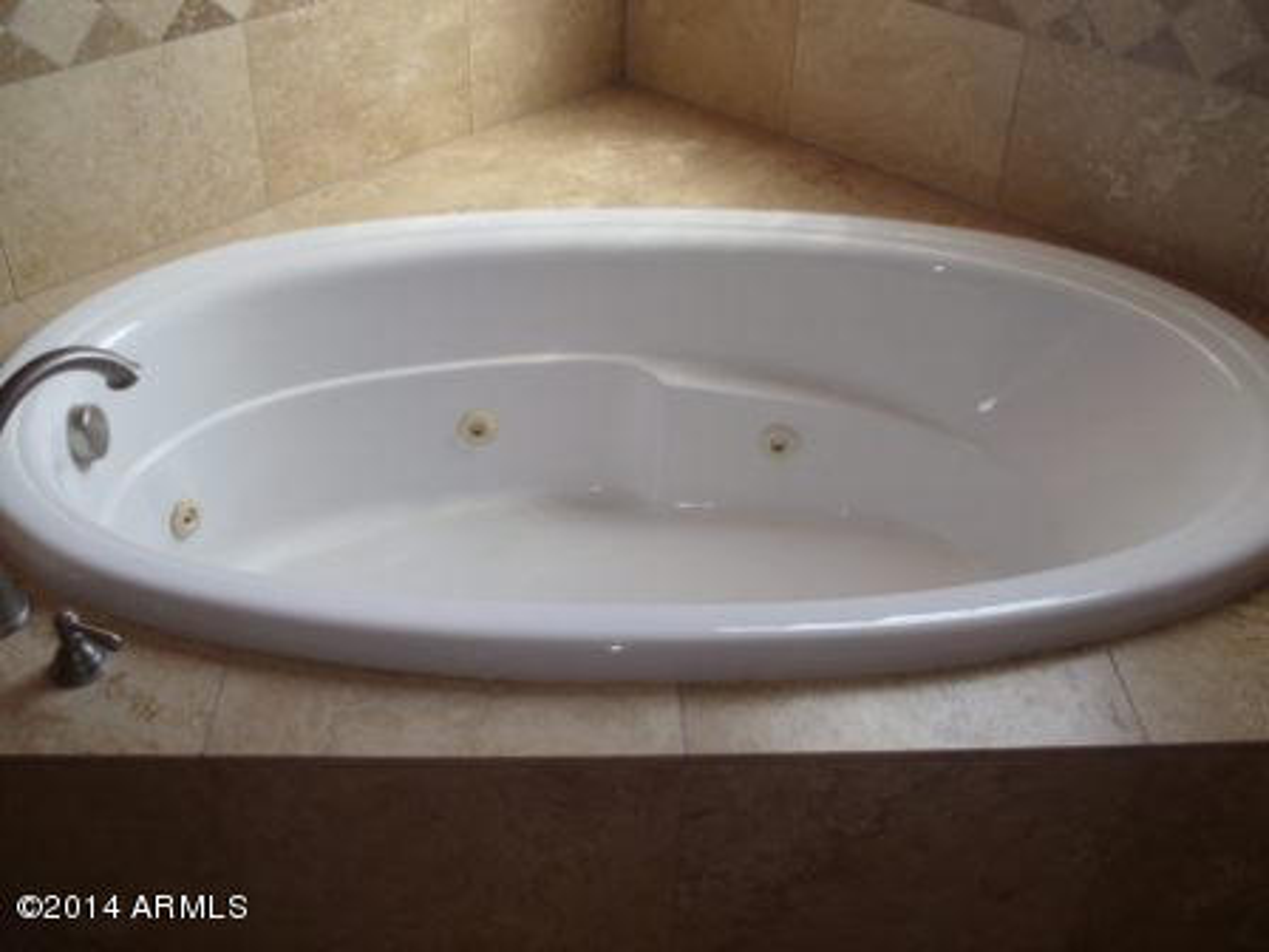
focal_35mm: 38
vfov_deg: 37.7
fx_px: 1393
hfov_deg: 49.0
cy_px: 476
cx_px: 634
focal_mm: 6.3
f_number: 2.9
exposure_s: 1/60
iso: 100
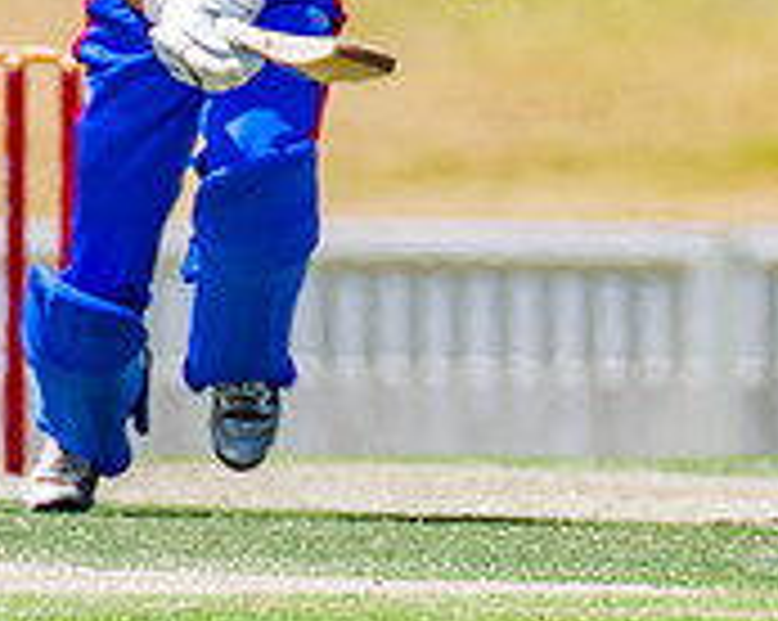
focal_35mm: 2602
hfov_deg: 0.7
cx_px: -213
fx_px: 59846
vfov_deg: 0.6
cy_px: 173
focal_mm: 600
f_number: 6.3
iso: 640
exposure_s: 1/2000
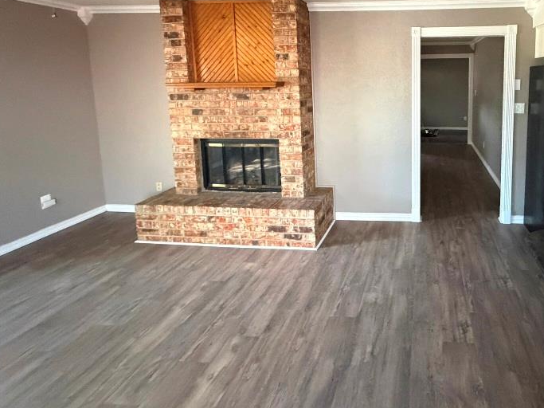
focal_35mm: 21
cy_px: 116
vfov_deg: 60.8
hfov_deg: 73.9
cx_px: 401
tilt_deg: -7.1
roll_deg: +1.0
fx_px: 330
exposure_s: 1/59
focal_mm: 2.22
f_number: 2.2
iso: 1250
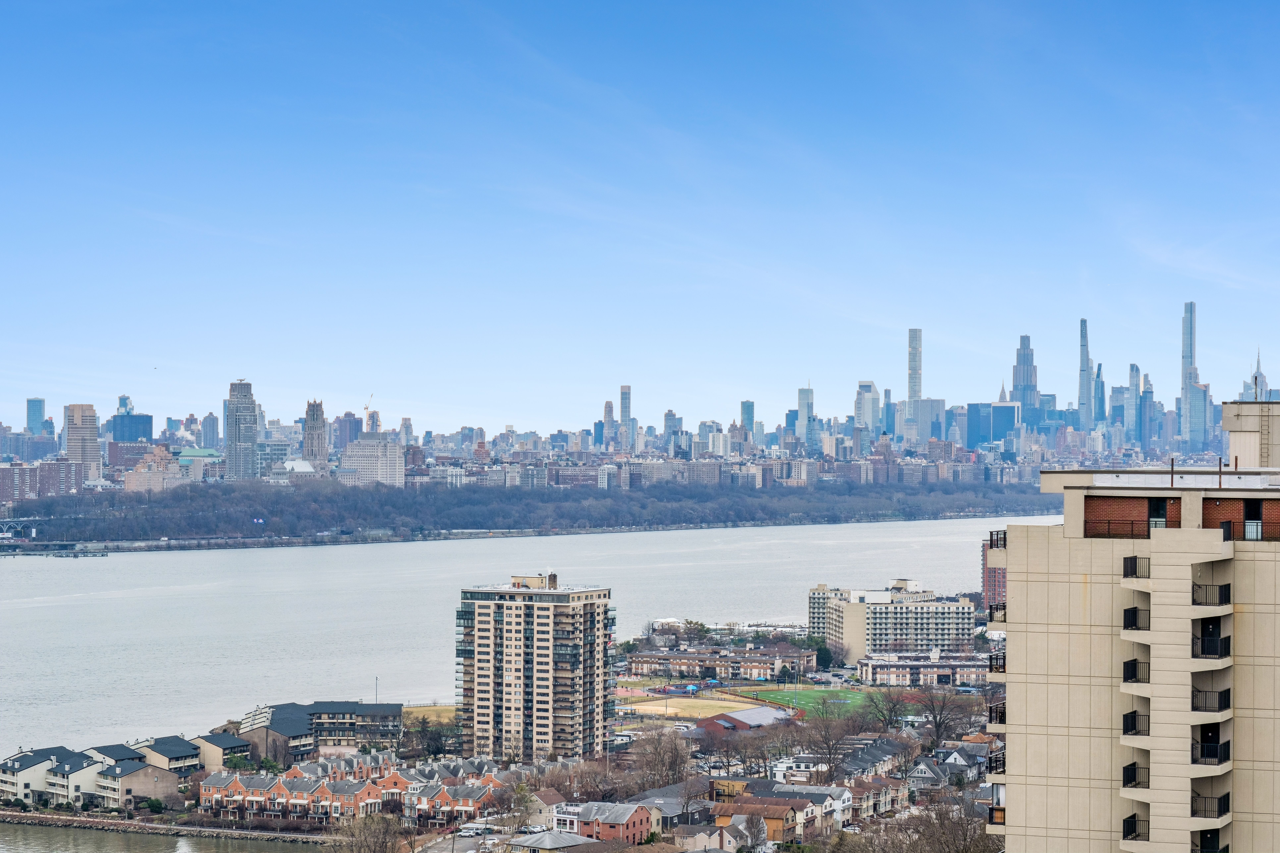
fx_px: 2986
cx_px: 640
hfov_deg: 24.2
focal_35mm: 84
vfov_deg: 16.3
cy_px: 426
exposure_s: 1/125
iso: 160
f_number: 11
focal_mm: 56
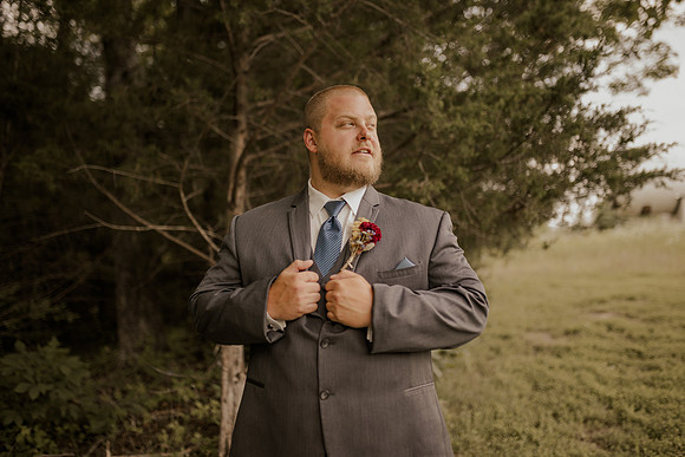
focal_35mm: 35
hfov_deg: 54.4
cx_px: 342
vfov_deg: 37.9
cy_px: 228
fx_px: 666
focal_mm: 35
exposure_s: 1/400
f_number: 1.6
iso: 64
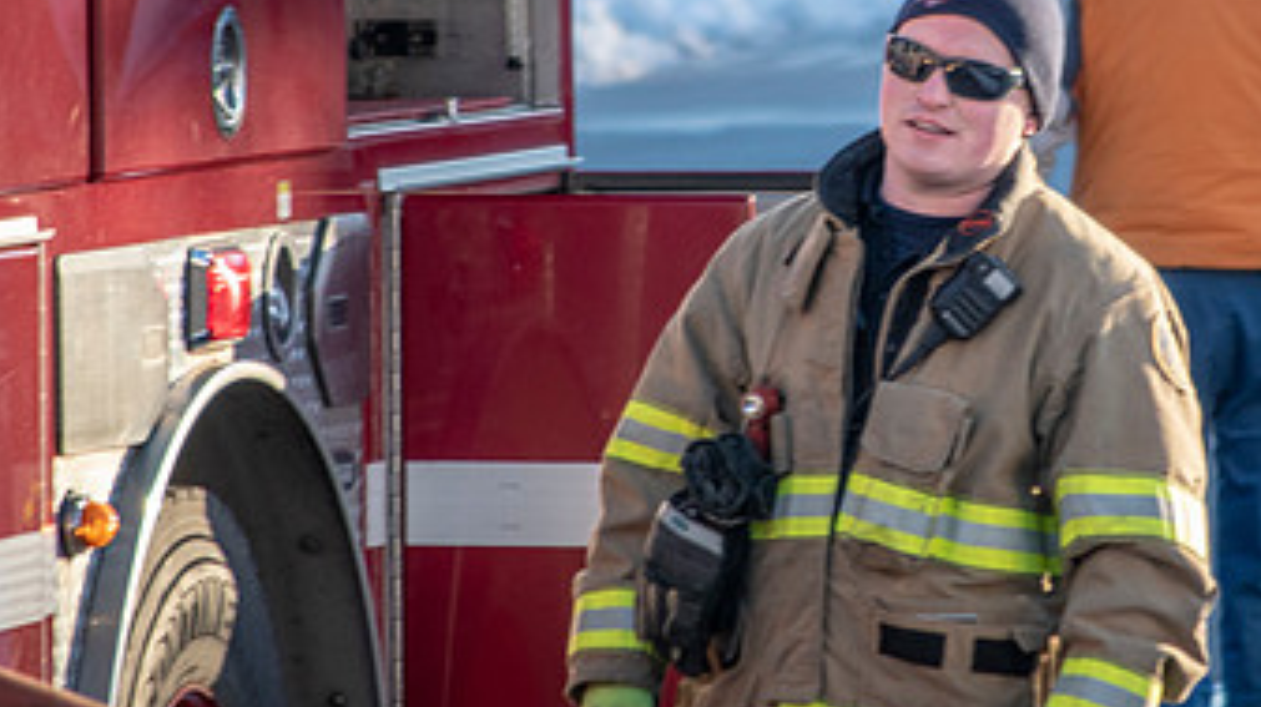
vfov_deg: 1.9
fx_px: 21518
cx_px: 924
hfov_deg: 3.4
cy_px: 117
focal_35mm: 644
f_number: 5.6
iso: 320
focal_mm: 200
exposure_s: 1/320
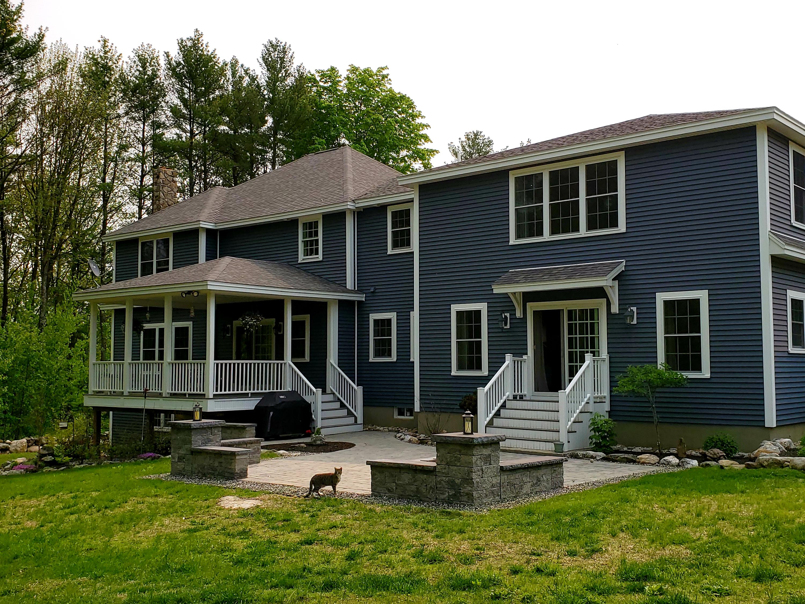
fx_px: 605
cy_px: 302
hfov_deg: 67.3
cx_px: 402
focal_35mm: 26
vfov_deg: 53.1
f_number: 2.4
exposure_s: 1/1717
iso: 50
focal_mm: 4.3
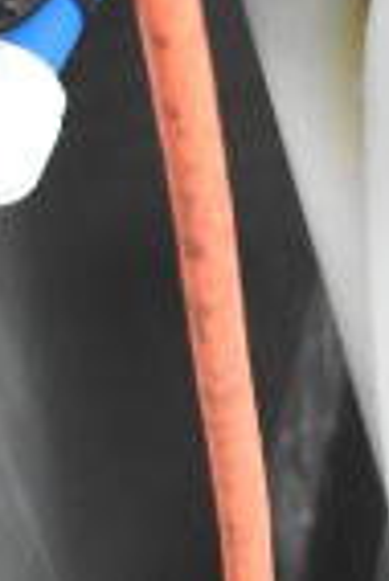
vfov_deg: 11.8
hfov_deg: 7.2
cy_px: 250
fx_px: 2813
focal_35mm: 174
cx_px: 1106
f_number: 3.5
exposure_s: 1/30
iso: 2500
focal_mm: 18
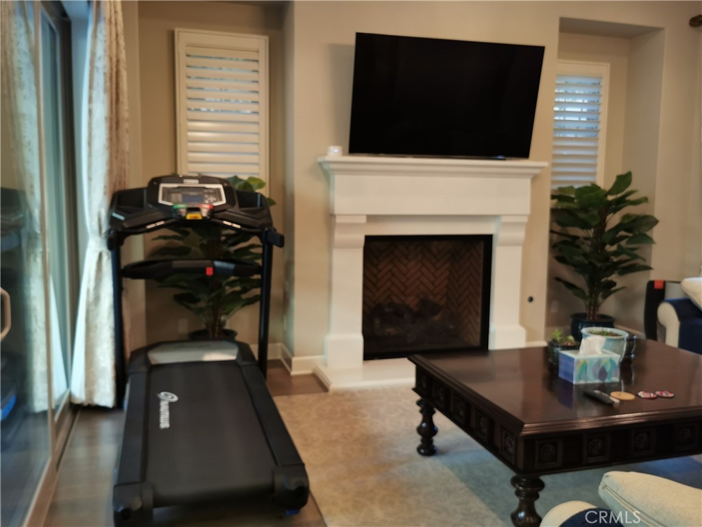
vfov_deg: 45.4
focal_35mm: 31
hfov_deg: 58.4
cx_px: 351
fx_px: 629
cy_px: 264
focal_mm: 5.56
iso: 160
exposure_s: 1/60
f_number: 1.6
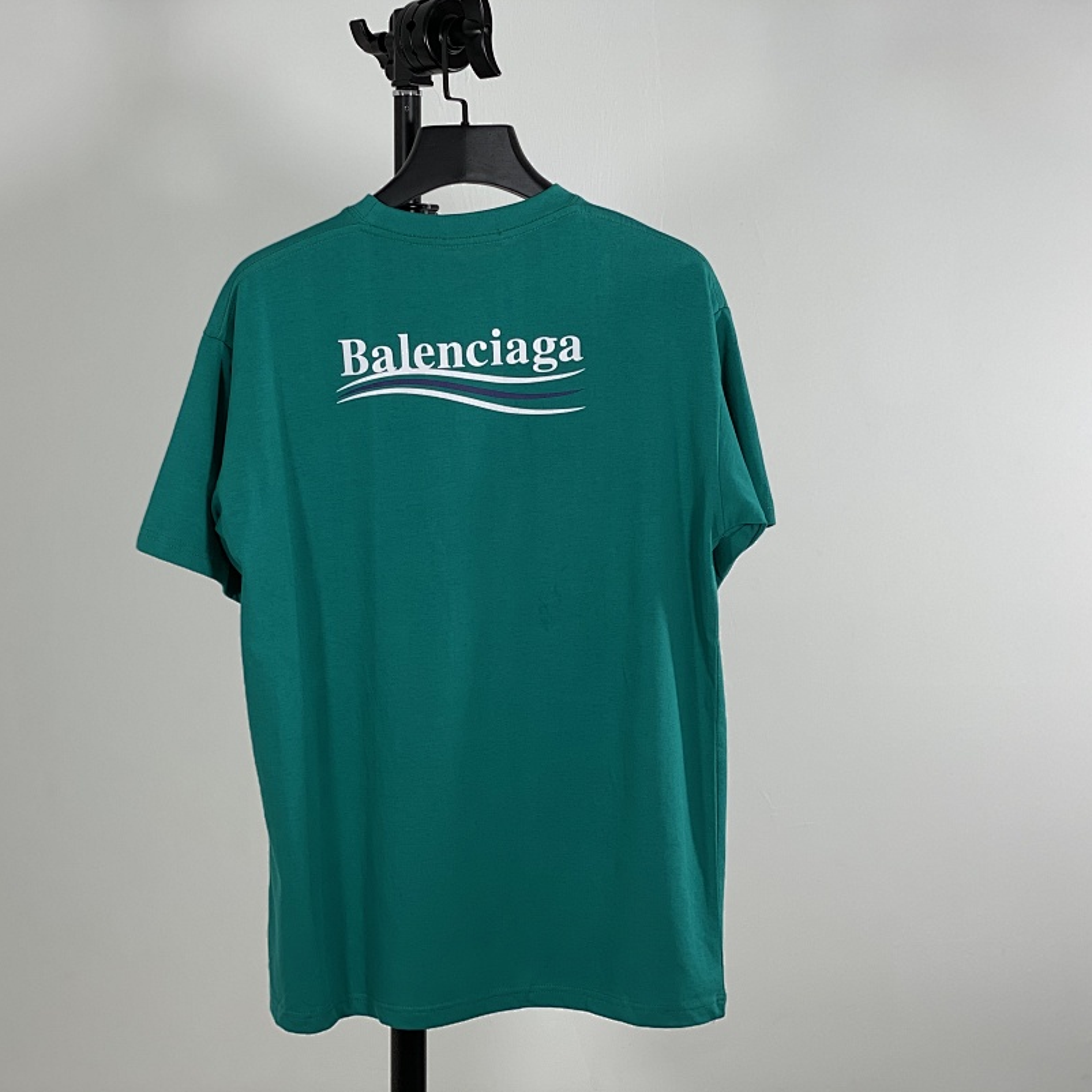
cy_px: 541
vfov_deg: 27.7
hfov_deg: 27.7
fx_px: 2213
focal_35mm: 62
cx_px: 449
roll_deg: +0.6
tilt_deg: -6.7
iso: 20
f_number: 2
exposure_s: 1/122
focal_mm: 6
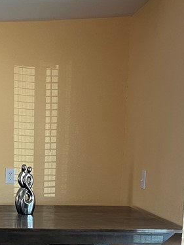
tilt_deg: -10.3
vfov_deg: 26.4
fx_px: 503
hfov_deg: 18.9
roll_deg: +1.1
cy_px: 227
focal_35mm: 71
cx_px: -65
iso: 200
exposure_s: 1/60
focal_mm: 5.1
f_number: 1.6
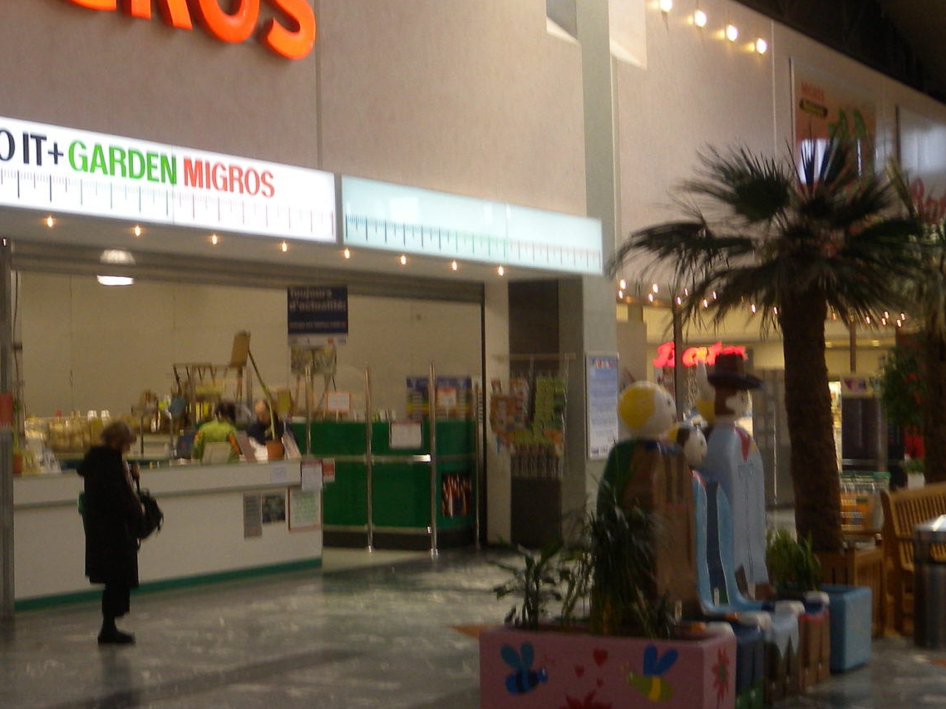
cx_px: 17
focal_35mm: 63
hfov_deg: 28.9
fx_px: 1721
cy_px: 411
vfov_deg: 23.3
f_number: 2.7
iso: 100
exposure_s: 1/26.8
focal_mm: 6
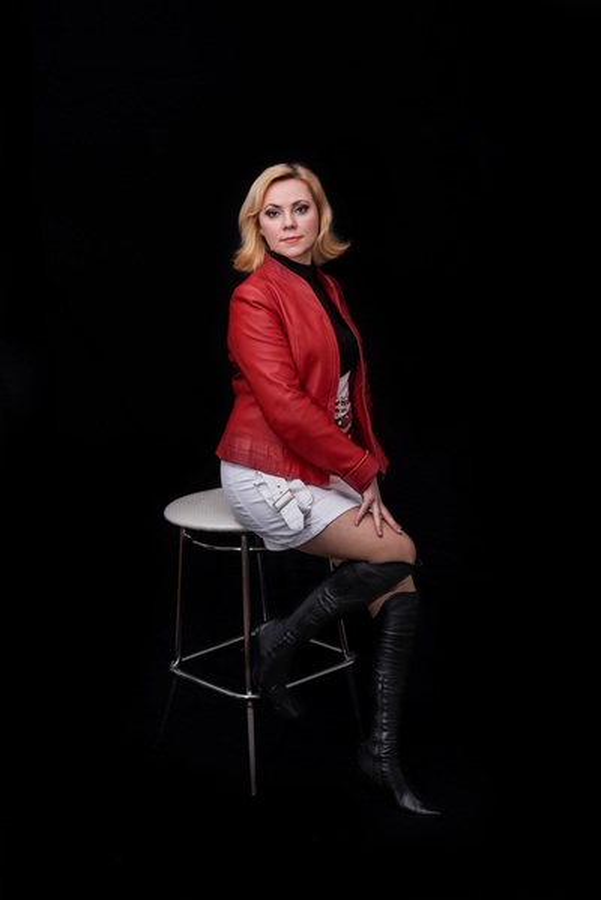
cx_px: 300
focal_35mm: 50
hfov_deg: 27.0
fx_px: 1251
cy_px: 450
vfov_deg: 39.6
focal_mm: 50
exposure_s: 1/160
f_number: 4.5
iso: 100
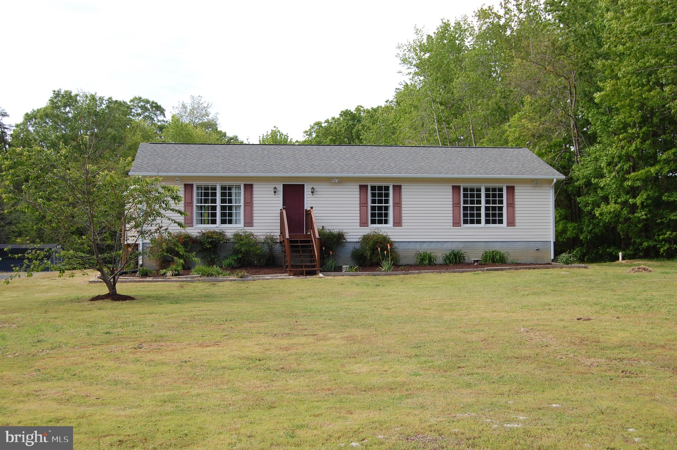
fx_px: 789
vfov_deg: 31.8
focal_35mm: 42
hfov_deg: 46.4
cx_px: 338
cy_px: 225
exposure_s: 1/250
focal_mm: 28
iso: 200
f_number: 8
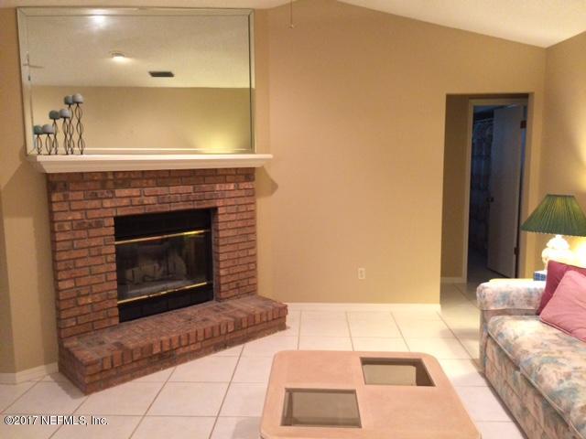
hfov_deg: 61.7
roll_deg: +1.4
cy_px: 220
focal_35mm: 29
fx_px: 491
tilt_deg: -6.7
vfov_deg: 48.2
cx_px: 293
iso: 320
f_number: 2.2
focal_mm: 4.15
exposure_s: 1/30
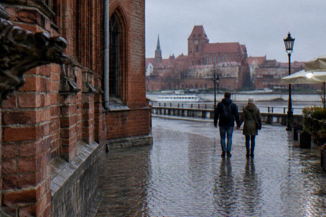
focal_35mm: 45
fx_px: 407
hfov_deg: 43.6
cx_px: 158
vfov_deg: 29.8
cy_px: 86
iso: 500
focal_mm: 35
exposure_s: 1/250
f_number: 10
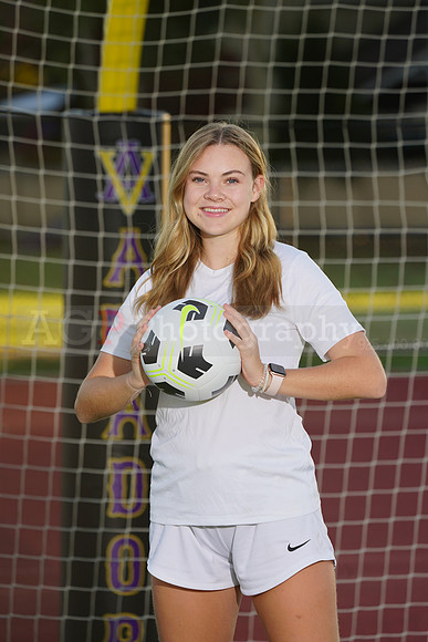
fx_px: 6380
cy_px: 321
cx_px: 214
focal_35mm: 358
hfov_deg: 3.8
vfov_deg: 5.8
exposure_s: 1/200
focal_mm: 358
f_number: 9
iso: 200
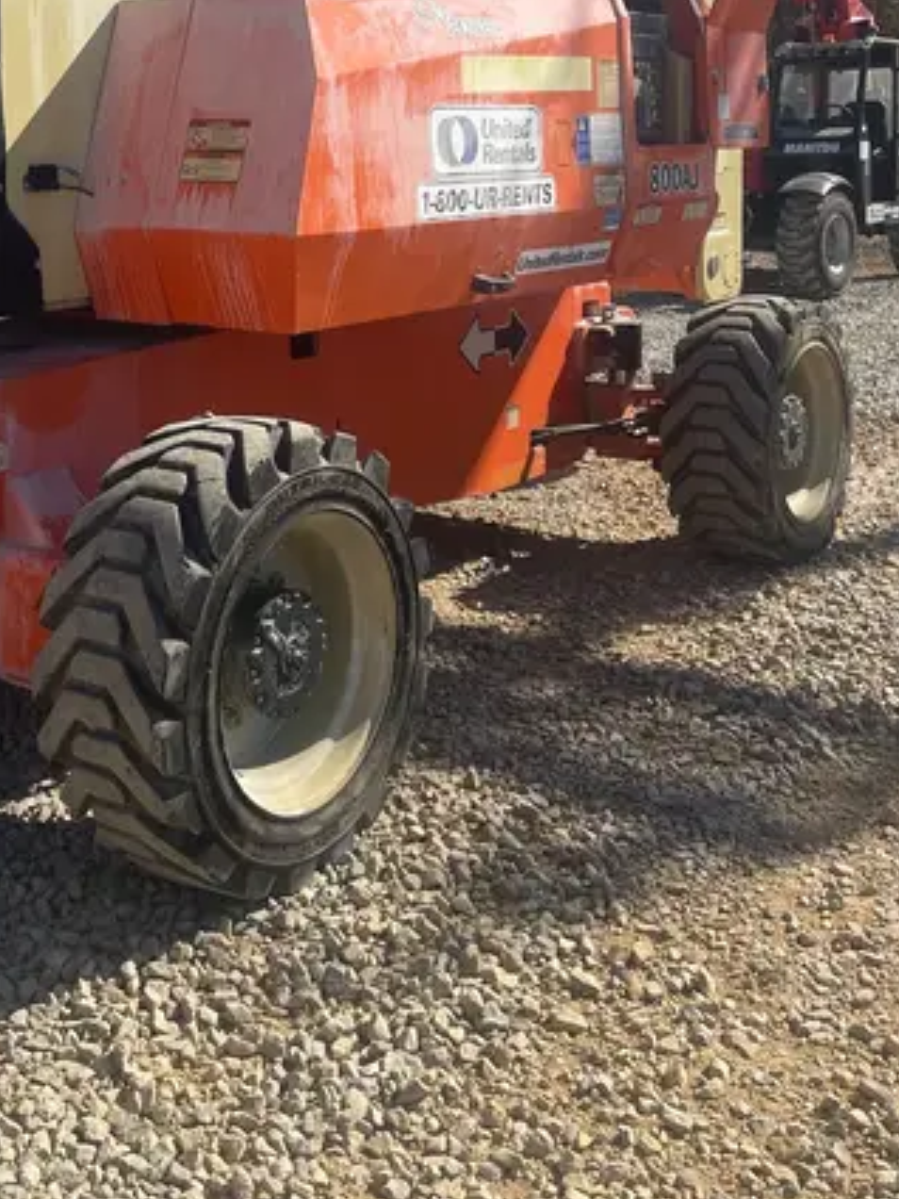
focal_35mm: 45
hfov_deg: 31.7
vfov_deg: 40.6
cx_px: 240
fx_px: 1558
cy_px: 262
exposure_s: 1/5051
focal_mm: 4.2
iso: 50
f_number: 1.6
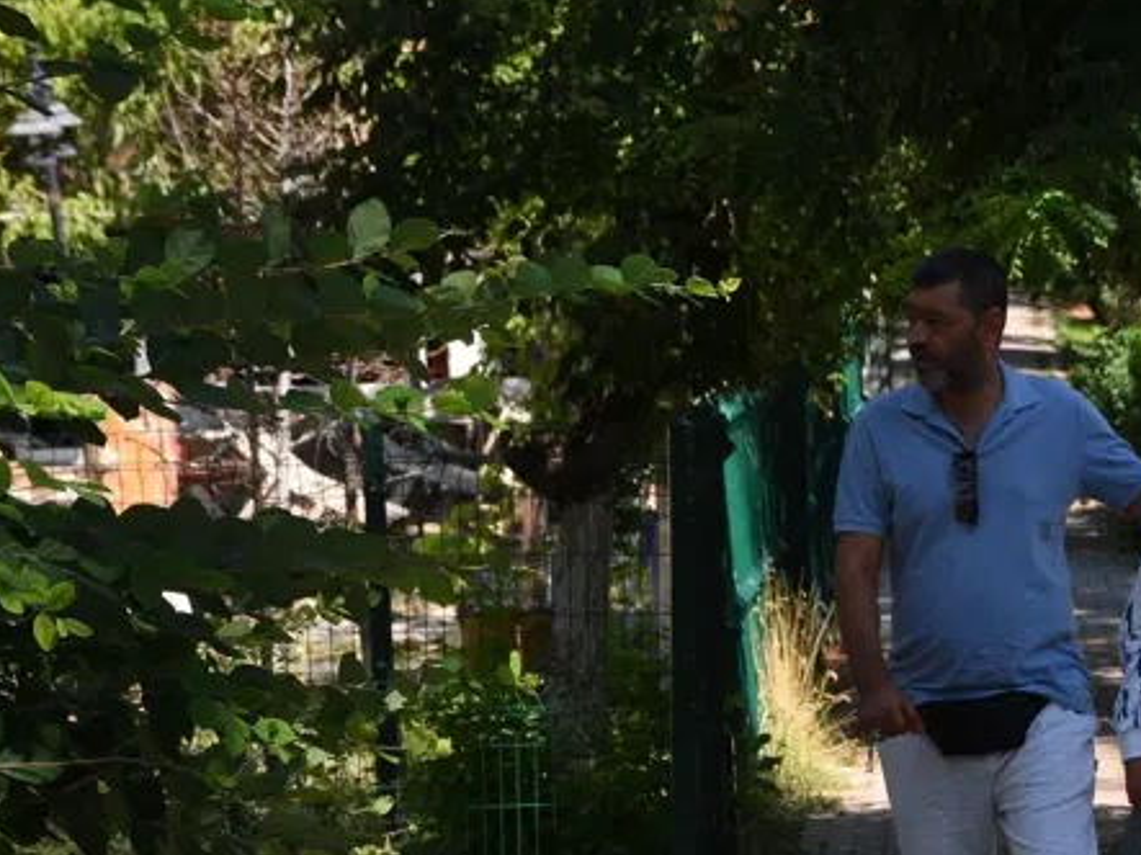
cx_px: 1066
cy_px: 682
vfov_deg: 6.5
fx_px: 7546
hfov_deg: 8.6
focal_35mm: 229
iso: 400
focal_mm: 80
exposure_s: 1/250
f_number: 11
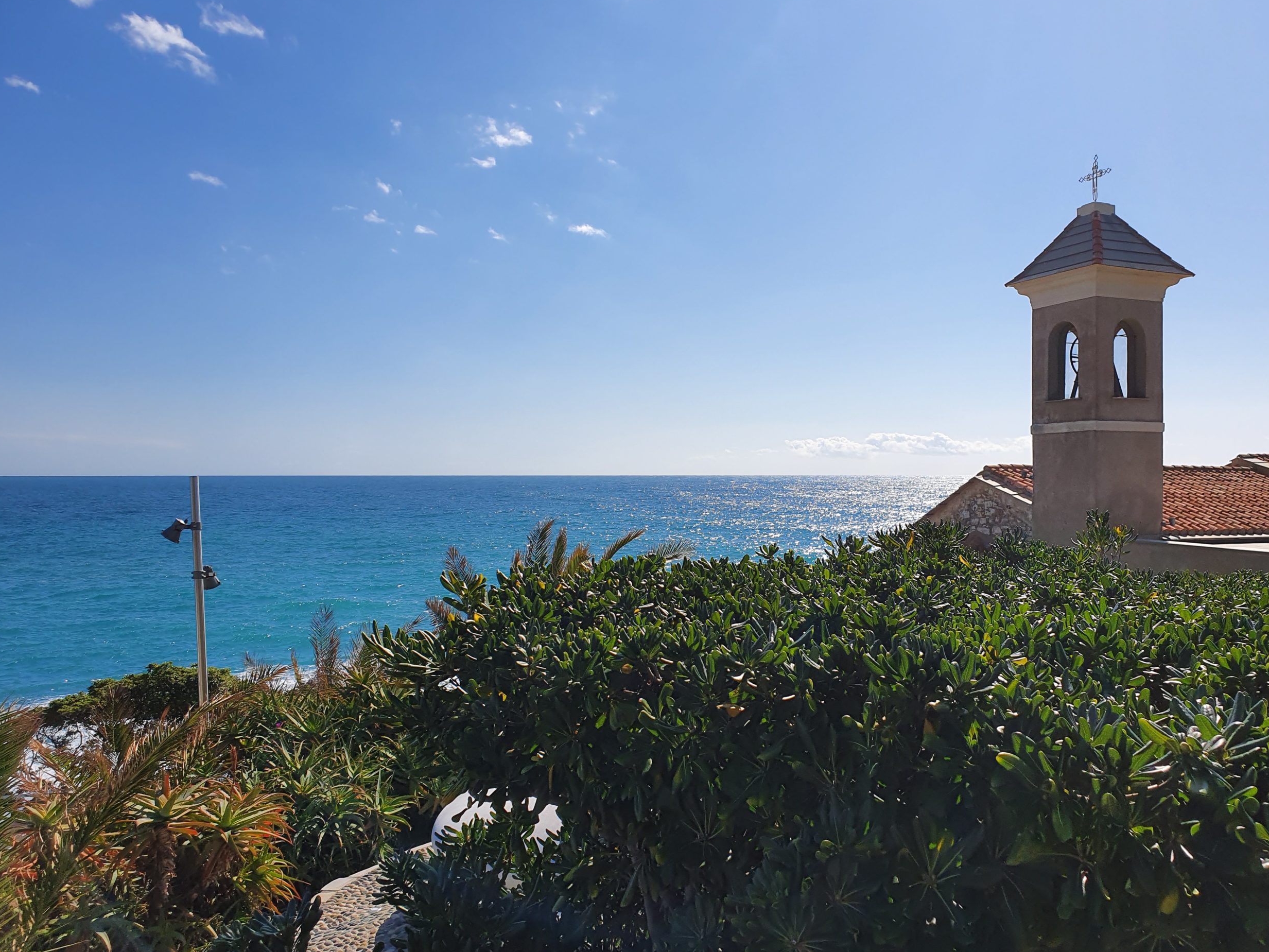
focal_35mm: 27
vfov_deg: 51.4
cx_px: 653
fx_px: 990
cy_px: 487
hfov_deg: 65.3
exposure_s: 1/3216
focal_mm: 4.32
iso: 50
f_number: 2.4
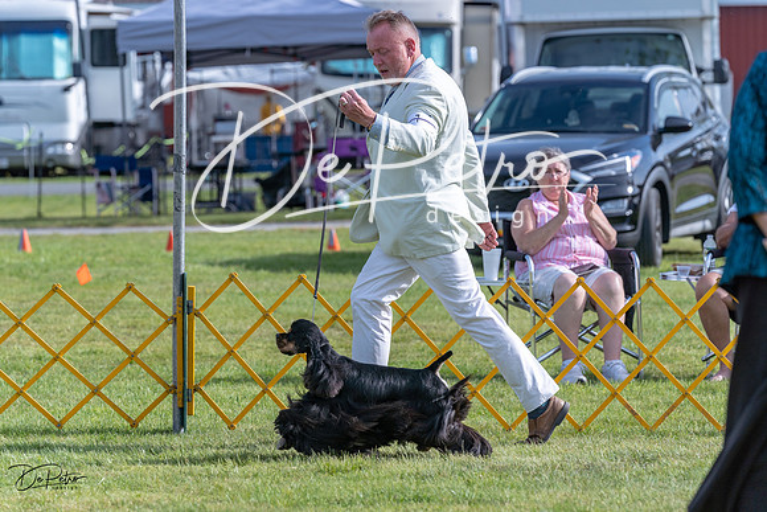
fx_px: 4134
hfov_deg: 10.6
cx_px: 384
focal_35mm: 194
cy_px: 256
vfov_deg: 7.1
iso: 250
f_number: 5.6
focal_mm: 194
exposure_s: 1/1250
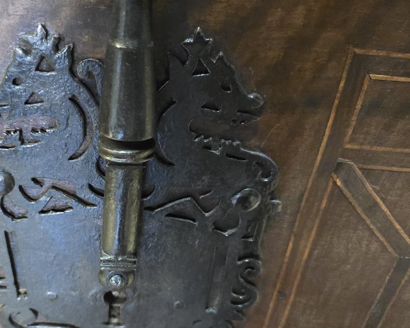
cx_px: 124
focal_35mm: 35
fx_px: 425
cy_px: 204
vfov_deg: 41.9
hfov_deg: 50.2
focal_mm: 6.3
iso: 1600
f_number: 1.7
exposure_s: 1/50
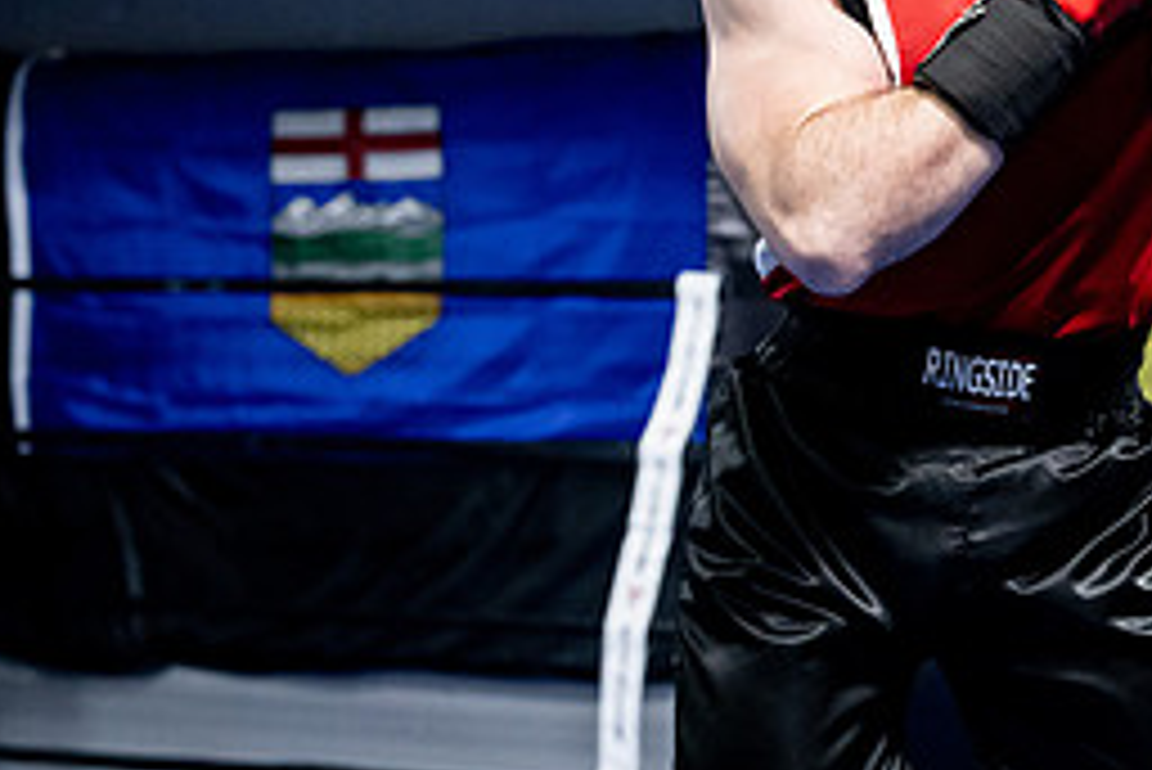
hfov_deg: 16.8
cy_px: 281
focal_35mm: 118
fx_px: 3778
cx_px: 1269
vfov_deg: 11.6
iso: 8000
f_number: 2.8
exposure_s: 1/1000
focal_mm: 52
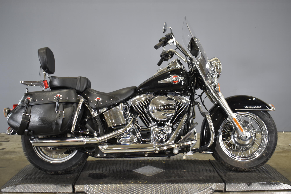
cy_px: 97
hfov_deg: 51.3
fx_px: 303
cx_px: 146
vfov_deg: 35.5
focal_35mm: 38
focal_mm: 25
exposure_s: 1/25
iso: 400
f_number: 4
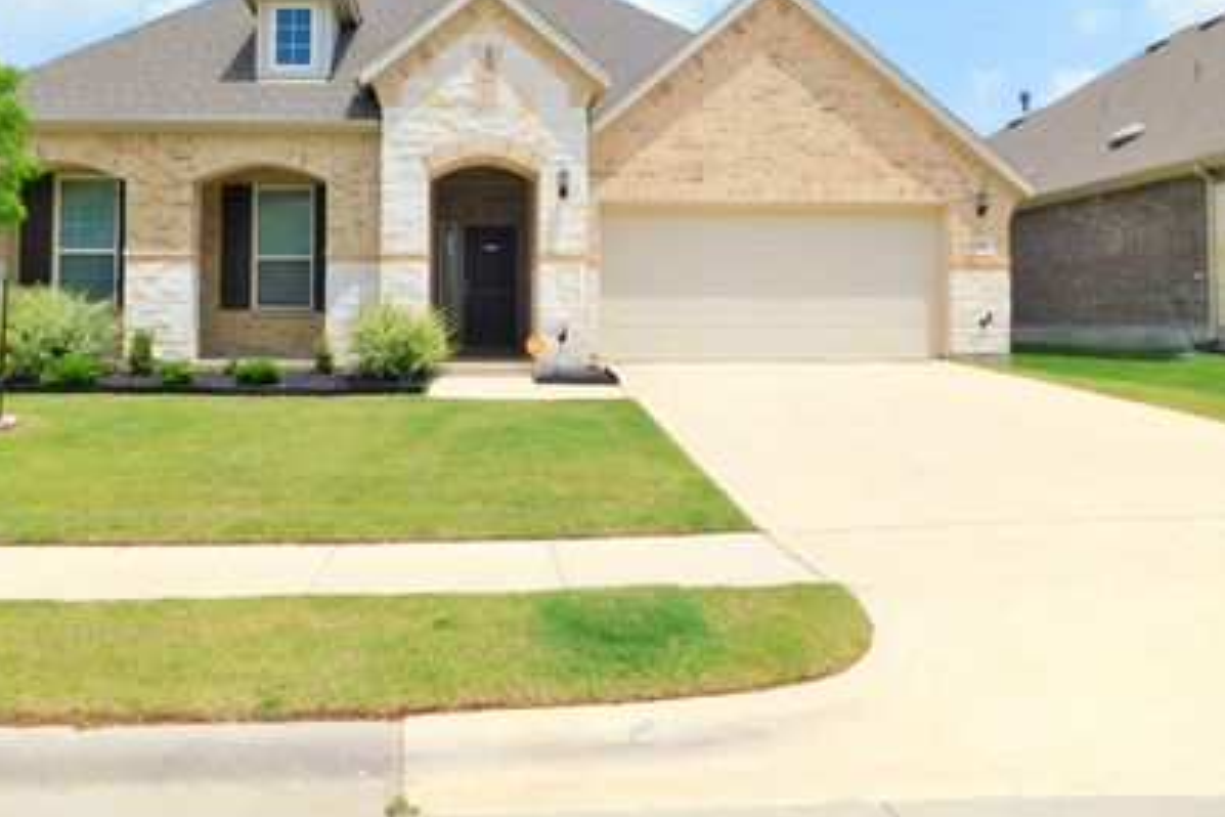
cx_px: 488
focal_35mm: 30
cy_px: 290
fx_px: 1021
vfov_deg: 43.2
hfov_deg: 61.4
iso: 125
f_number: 6
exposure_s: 1/500
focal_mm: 4
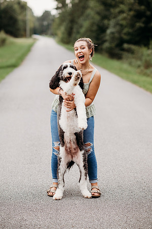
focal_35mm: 85
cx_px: 76
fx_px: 538
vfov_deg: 23.9
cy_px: 114
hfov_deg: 16.1
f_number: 2.2
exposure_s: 1/250
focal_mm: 85
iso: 400
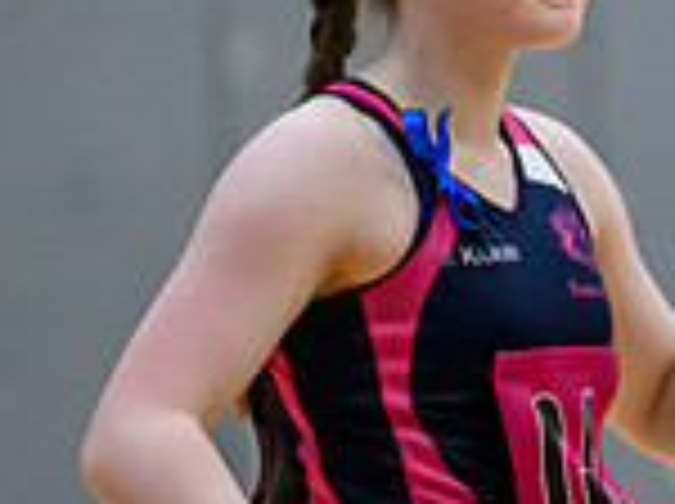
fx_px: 18904
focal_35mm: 971
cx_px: 1517
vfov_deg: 1.5
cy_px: -25
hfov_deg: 2.0
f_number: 3.5
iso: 6400
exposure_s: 1/1000
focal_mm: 200
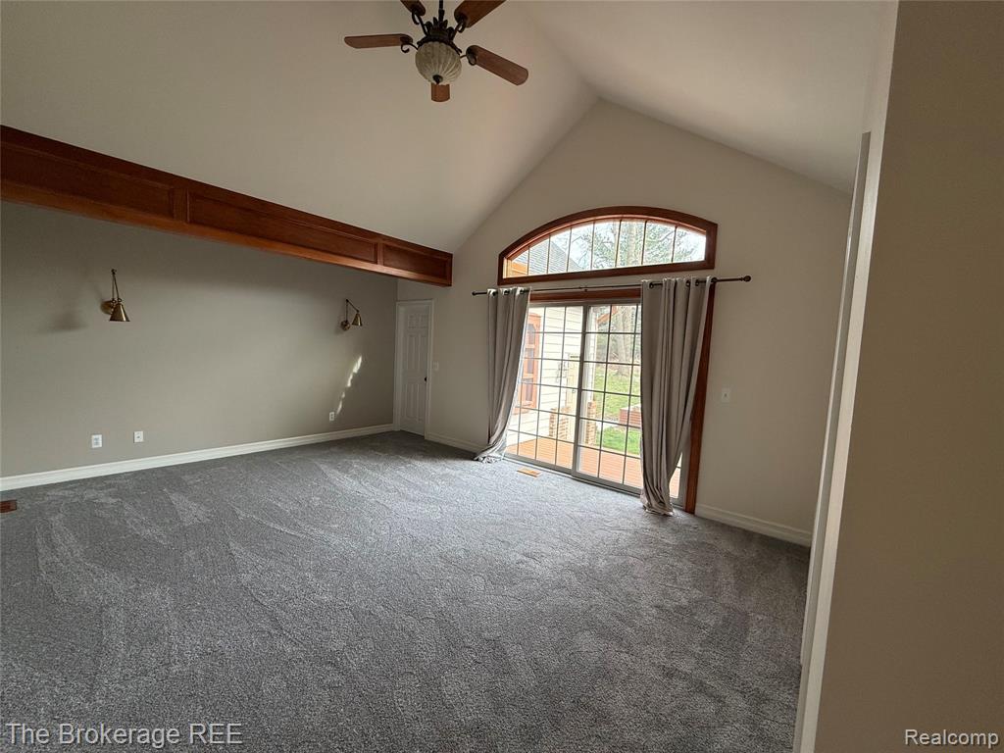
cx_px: 502
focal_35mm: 14
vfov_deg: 85.7
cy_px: 376
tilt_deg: -4.7
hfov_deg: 102.1
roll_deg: -2.9
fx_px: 406
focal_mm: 2.22
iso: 64
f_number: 2.2
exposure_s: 1/110
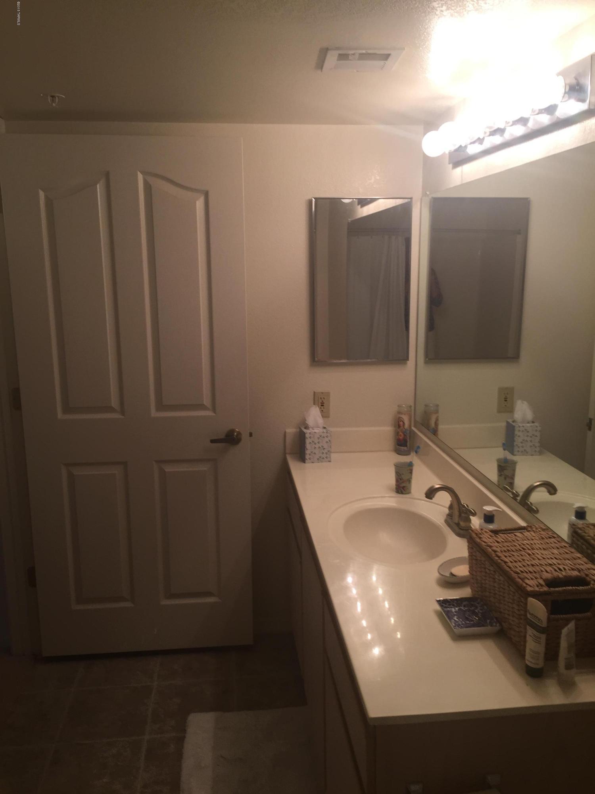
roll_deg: +1.3
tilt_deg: -10.1
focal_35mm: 29
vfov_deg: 61.7
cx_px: 298
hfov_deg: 48.2
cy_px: 397
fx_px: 665
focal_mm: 4.15
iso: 32
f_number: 2.2
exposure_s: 1/40
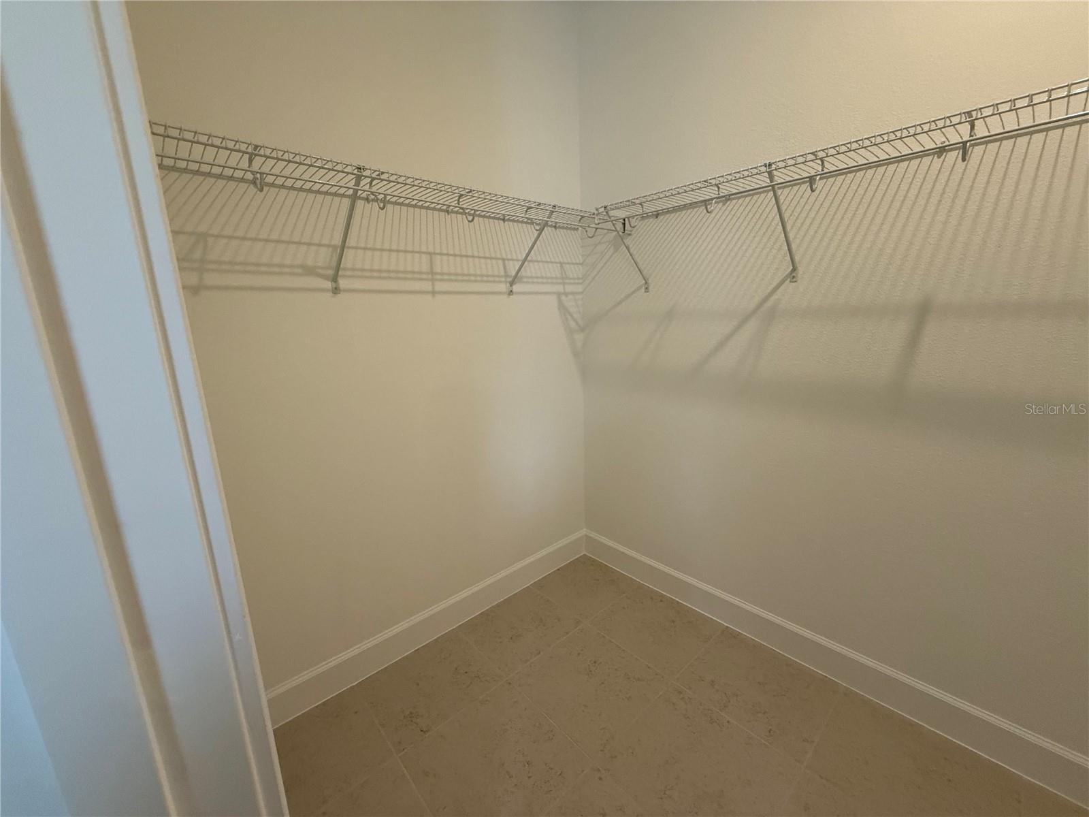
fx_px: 440
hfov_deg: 102.1
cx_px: 544
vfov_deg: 85.7
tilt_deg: -10.5
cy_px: 408
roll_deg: +2.0
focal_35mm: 14
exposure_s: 1/120
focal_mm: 2.22
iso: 250
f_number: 2.2
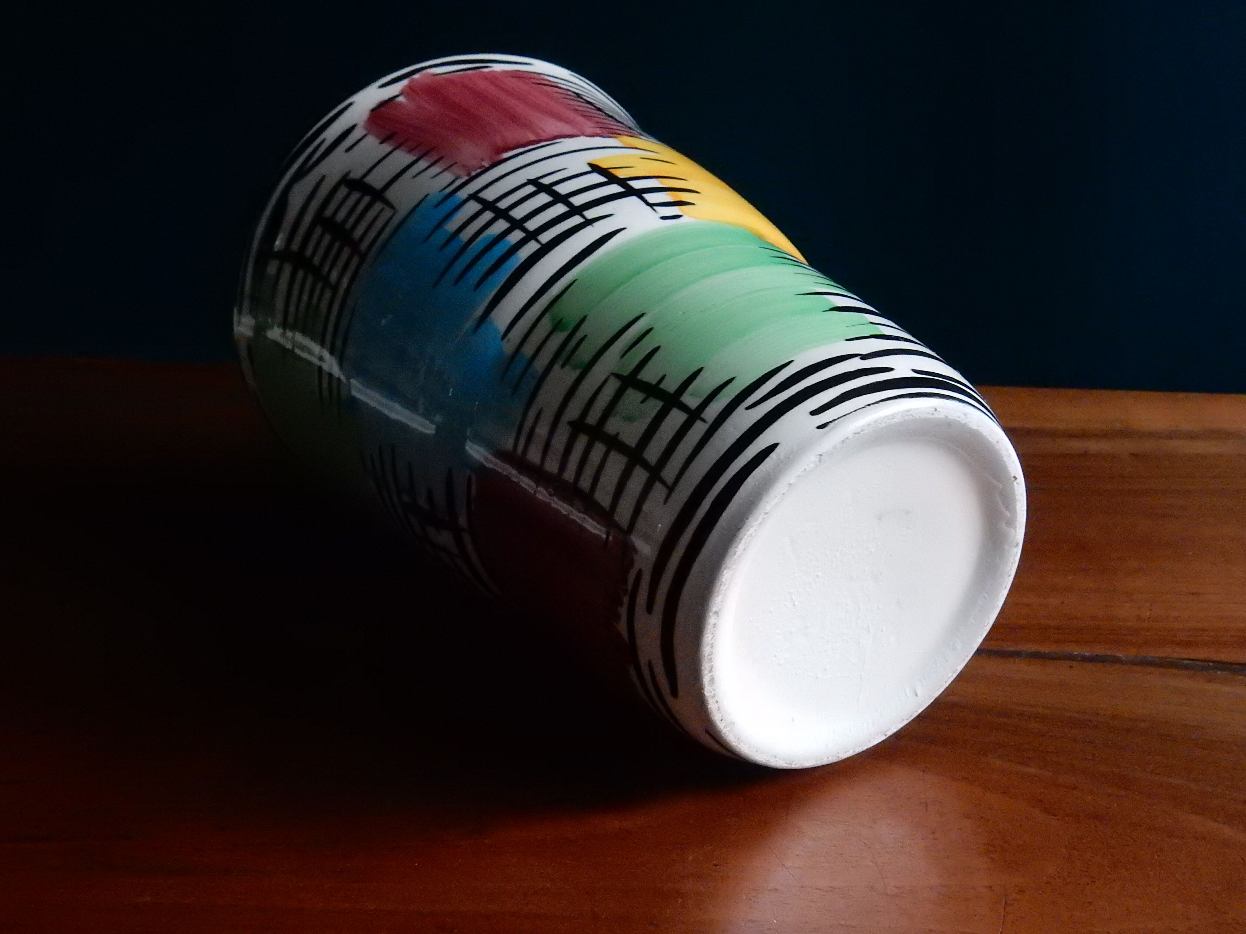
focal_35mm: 36
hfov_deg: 51.4
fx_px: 1296
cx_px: 623
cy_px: 467
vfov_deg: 39.7
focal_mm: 6.4
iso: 1600
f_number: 4
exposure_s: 1/25
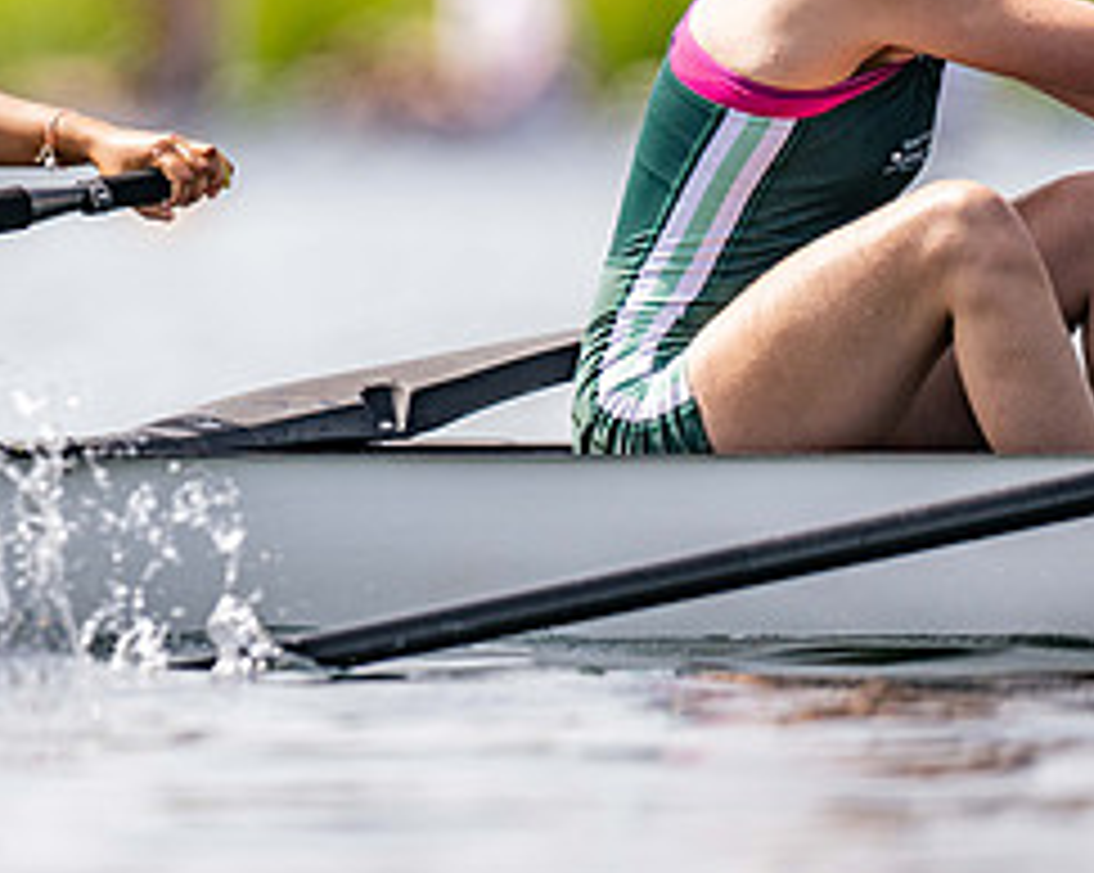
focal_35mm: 1345
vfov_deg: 1.1
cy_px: 115
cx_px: -176
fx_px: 43514
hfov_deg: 1.4
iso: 220
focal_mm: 600
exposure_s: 1/2500
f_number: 4
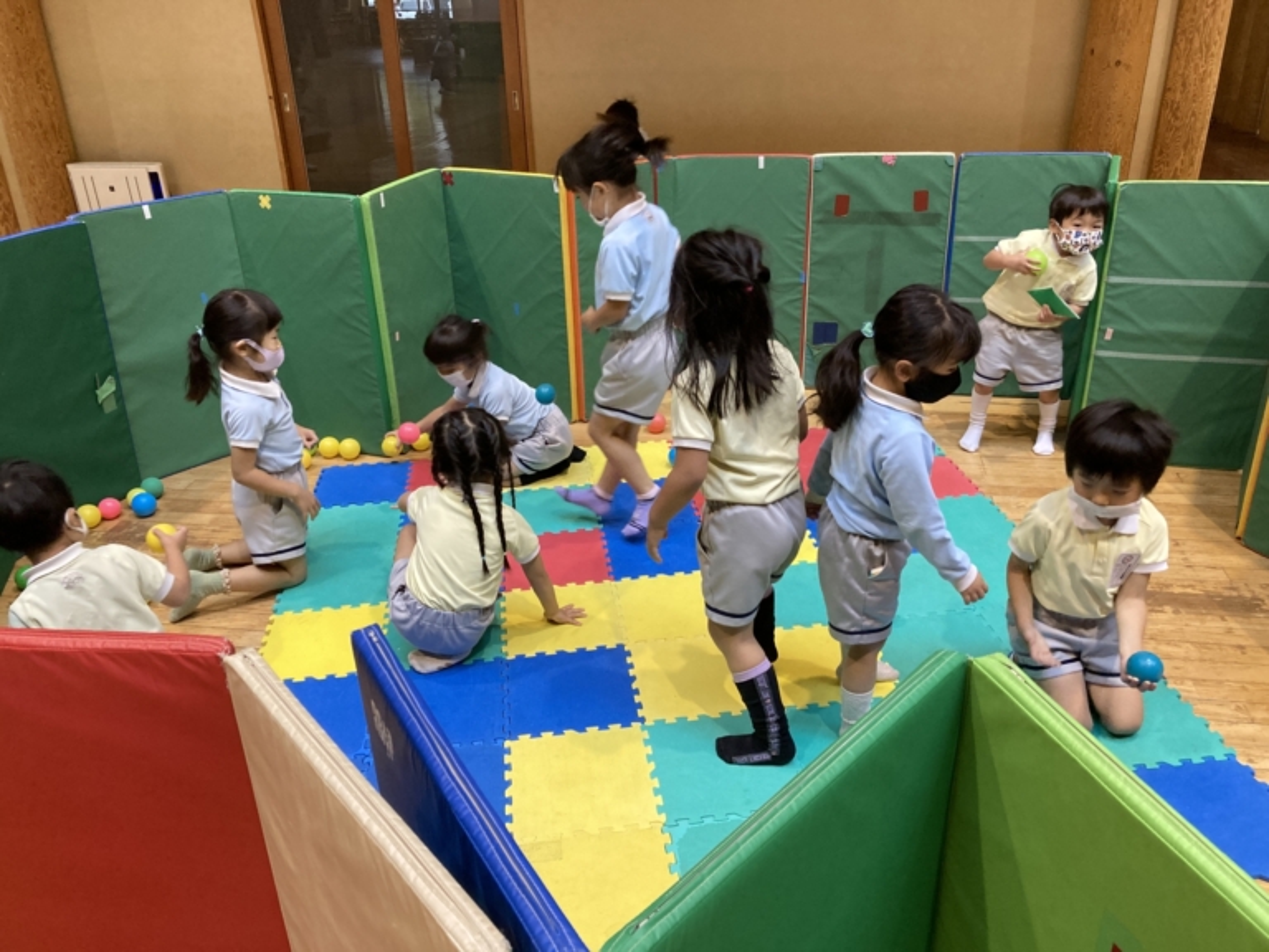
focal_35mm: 28
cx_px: 634
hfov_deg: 63.4
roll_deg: +1.3
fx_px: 1026
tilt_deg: -24.0
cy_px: 476
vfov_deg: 49.7
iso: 200
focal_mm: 3.99
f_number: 1.8
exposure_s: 1/60
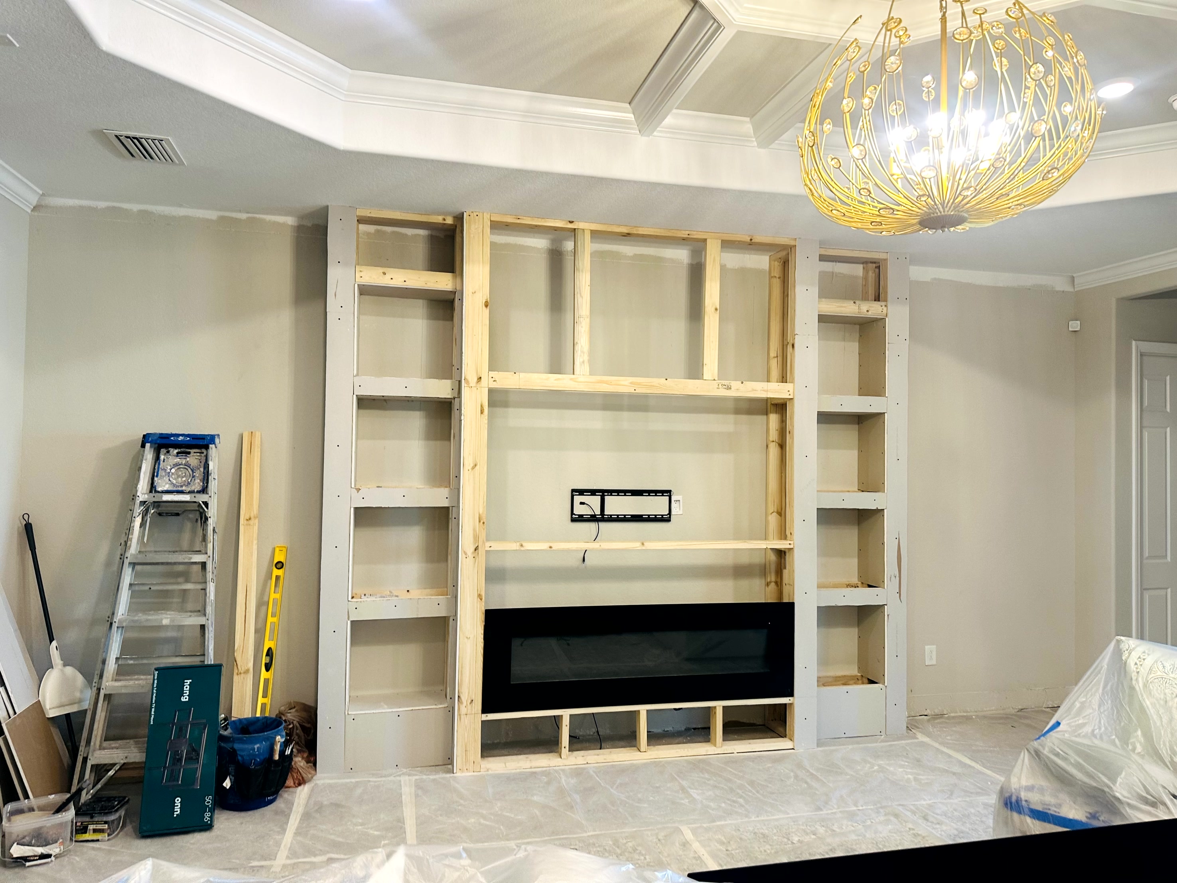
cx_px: 588
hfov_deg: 71.6
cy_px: 442
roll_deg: -0.6
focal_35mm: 24
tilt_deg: +0.8
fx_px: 816
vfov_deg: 56.8
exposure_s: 1/60
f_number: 1.78
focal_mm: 6.86
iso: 125
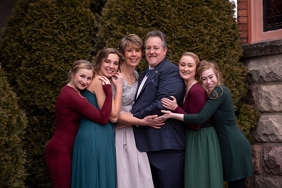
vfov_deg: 16.1
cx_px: 141
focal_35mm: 85
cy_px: 94
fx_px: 666
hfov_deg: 23.9
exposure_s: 1/125
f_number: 2.5
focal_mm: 85
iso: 100
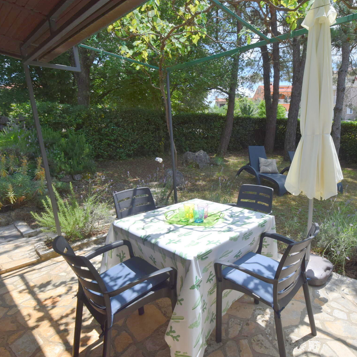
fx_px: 233
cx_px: 221
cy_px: 186
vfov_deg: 74.8
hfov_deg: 73.7
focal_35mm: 20
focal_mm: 10
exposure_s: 1/320
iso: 200
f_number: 9
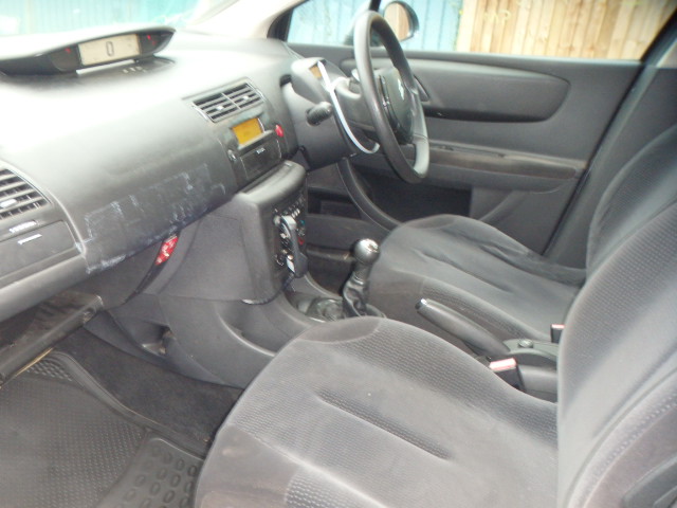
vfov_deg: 39.7
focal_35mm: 36
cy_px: 254
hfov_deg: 51.4
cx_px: 338
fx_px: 704
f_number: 4.5
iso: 500
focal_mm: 6.4
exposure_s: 1/40
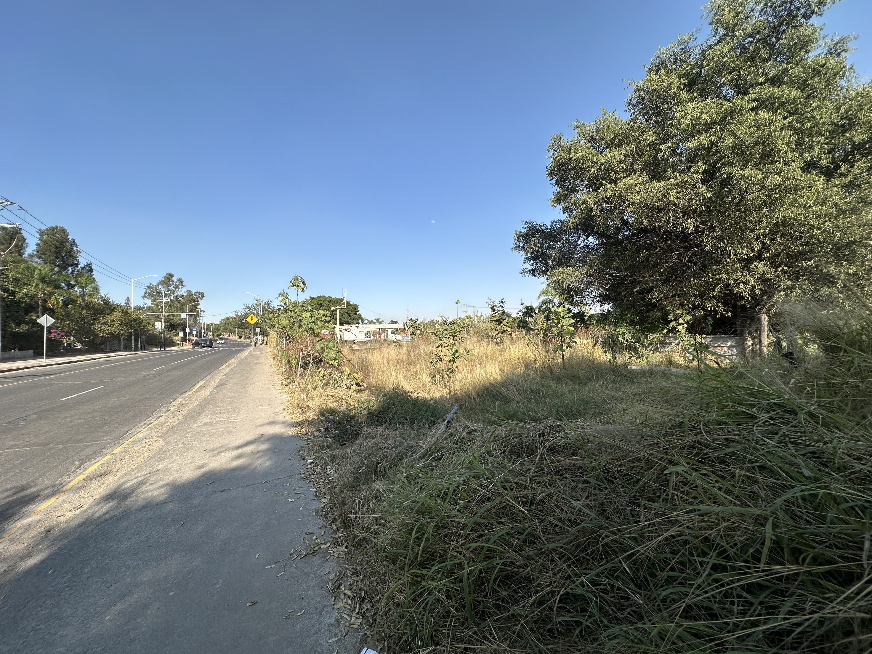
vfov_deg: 85.7
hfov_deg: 102.1
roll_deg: +0.8
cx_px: 436
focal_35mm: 14
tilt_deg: +1.6
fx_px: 353
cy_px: 327
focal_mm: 2.22
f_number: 2.2
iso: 50
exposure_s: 1/1795
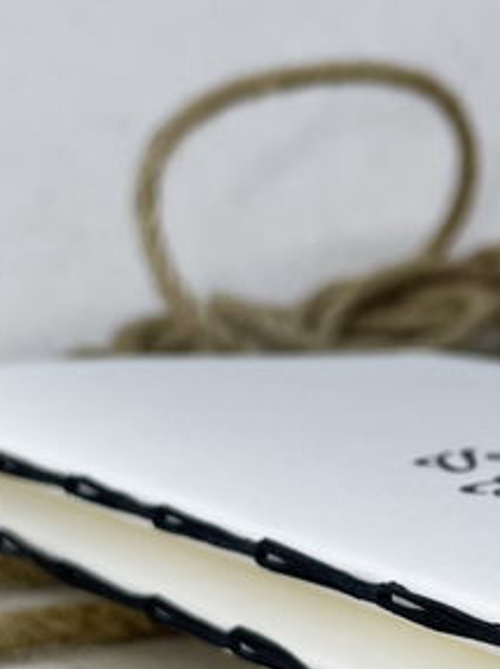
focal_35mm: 91
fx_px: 1755
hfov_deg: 16.2
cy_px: 608
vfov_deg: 21.1
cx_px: 299
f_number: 1.6
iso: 32
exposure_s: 1/947
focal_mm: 4.2
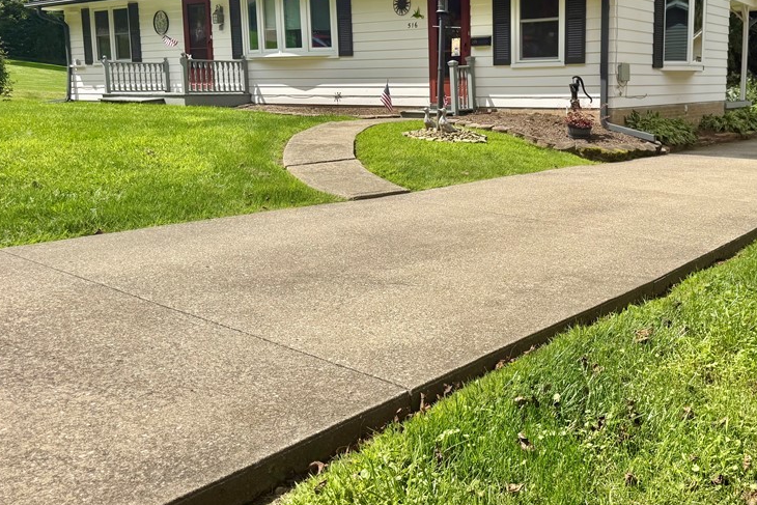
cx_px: 502
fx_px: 736
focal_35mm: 35
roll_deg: +0.2
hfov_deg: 53.4
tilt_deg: -7.7
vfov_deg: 37.6
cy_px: 185
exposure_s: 1/5319
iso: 80
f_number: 1.78
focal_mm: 6.76
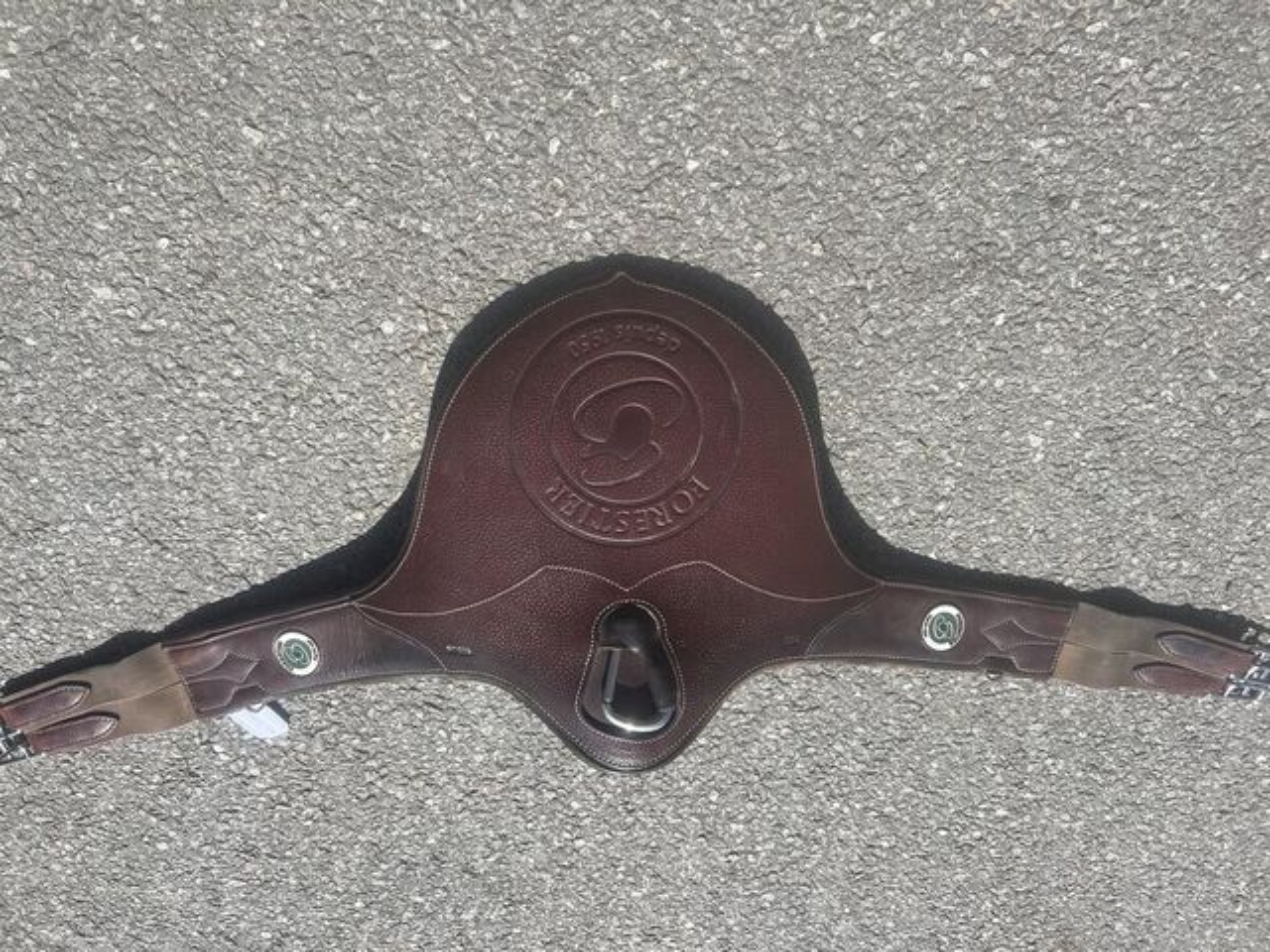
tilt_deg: -62.2
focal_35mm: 26
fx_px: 954
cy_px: 476
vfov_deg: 53.1
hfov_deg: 67.3
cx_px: 635
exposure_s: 1/3460
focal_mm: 5.7
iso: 50
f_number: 1.5
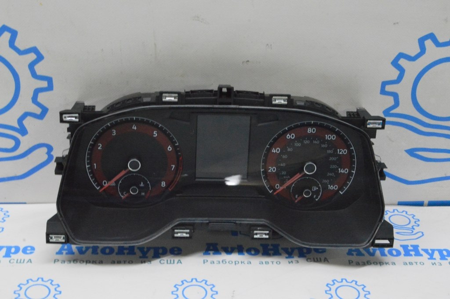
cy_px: 150
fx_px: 843
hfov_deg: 29.9
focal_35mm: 68
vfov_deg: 20.1
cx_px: 225
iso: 6400
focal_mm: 45
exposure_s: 1/20
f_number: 20
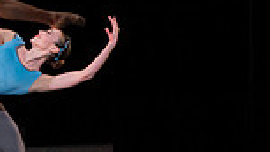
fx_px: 6528
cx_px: -136
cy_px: -8
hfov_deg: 2.4
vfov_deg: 1.3
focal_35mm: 912
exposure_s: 1/400
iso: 6400
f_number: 8
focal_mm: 229
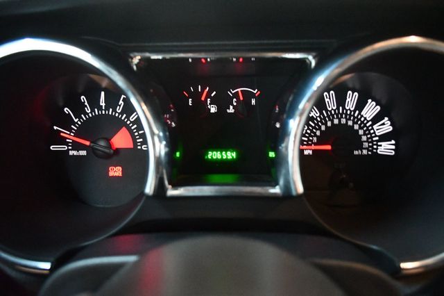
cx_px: 222
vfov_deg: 39.9
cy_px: 148
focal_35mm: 33
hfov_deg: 57.2
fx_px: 407
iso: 10000
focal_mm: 22
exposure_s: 1/60
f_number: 3.8
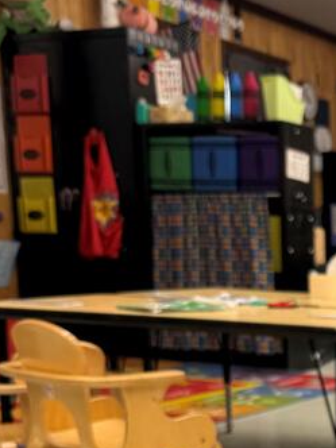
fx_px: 958
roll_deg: -0.9
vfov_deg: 24.6
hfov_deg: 18.0
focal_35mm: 74
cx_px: 483
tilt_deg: -13.9
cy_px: 487
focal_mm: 6.76
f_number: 1.78
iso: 80
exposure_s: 1/120
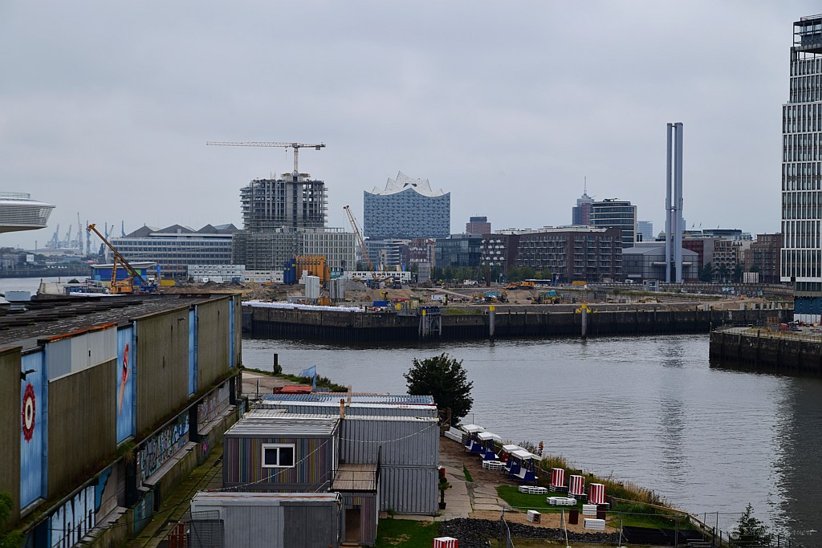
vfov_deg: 19.7
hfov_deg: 29.2
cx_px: 411
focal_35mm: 69
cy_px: 274
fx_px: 1576
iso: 100
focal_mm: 46
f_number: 7.1
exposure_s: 1/250
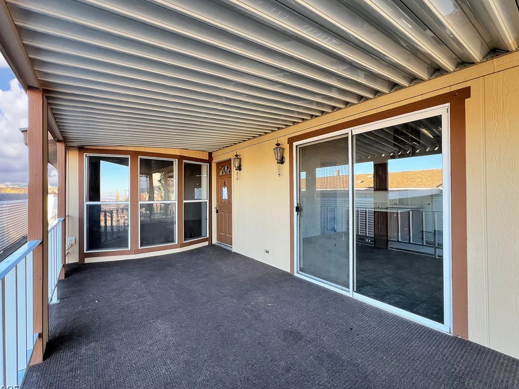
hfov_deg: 101.9
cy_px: 193
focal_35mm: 14
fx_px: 210
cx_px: 243
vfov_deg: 85.7
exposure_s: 1/99
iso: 40
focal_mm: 1.57
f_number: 1.8
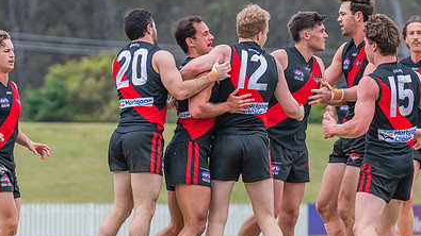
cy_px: 134
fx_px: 5770
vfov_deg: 2.3
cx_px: 262
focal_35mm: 517
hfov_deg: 4.2
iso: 800
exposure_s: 1/1250
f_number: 6.3
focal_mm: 270
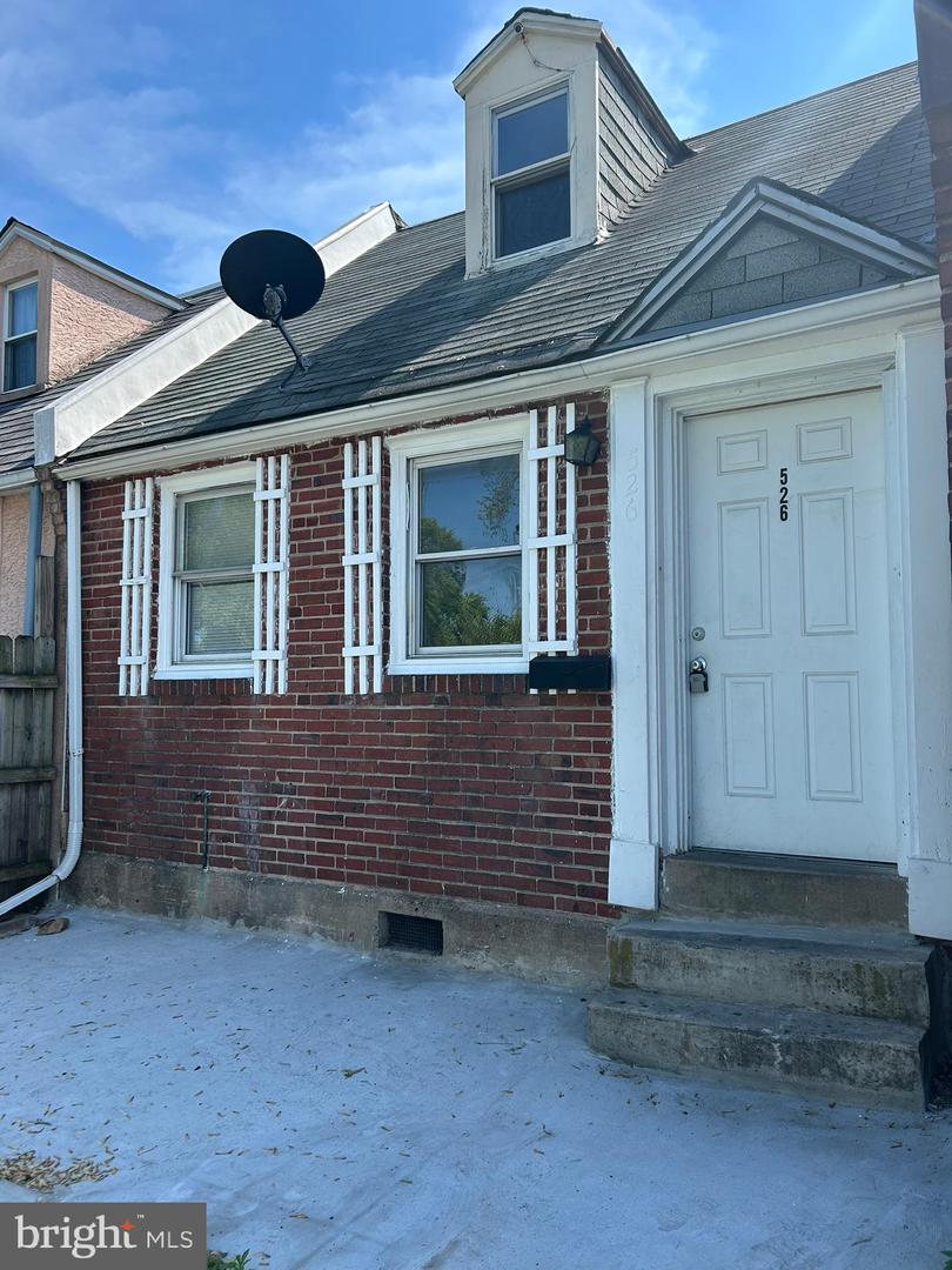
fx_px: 953
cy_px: 635
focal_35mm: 26
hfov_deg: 53.1
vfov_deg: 67.3
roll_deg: +1.8
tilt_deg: +3.9
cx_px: 476
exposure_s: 1/1575
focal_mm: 5.7
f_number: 1.5
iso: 50
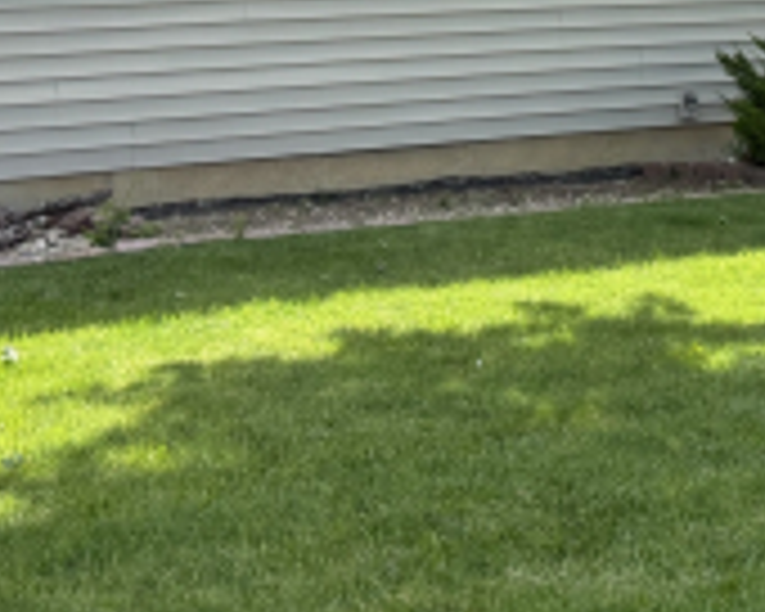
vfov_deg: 16.0
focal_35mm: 92
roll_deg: +2.3
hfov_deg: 20.4
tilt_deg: +3.8
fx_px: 2083
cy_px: -130
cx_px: 691
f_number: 1.78
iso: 100
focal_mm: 6.76
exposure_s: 1/1770
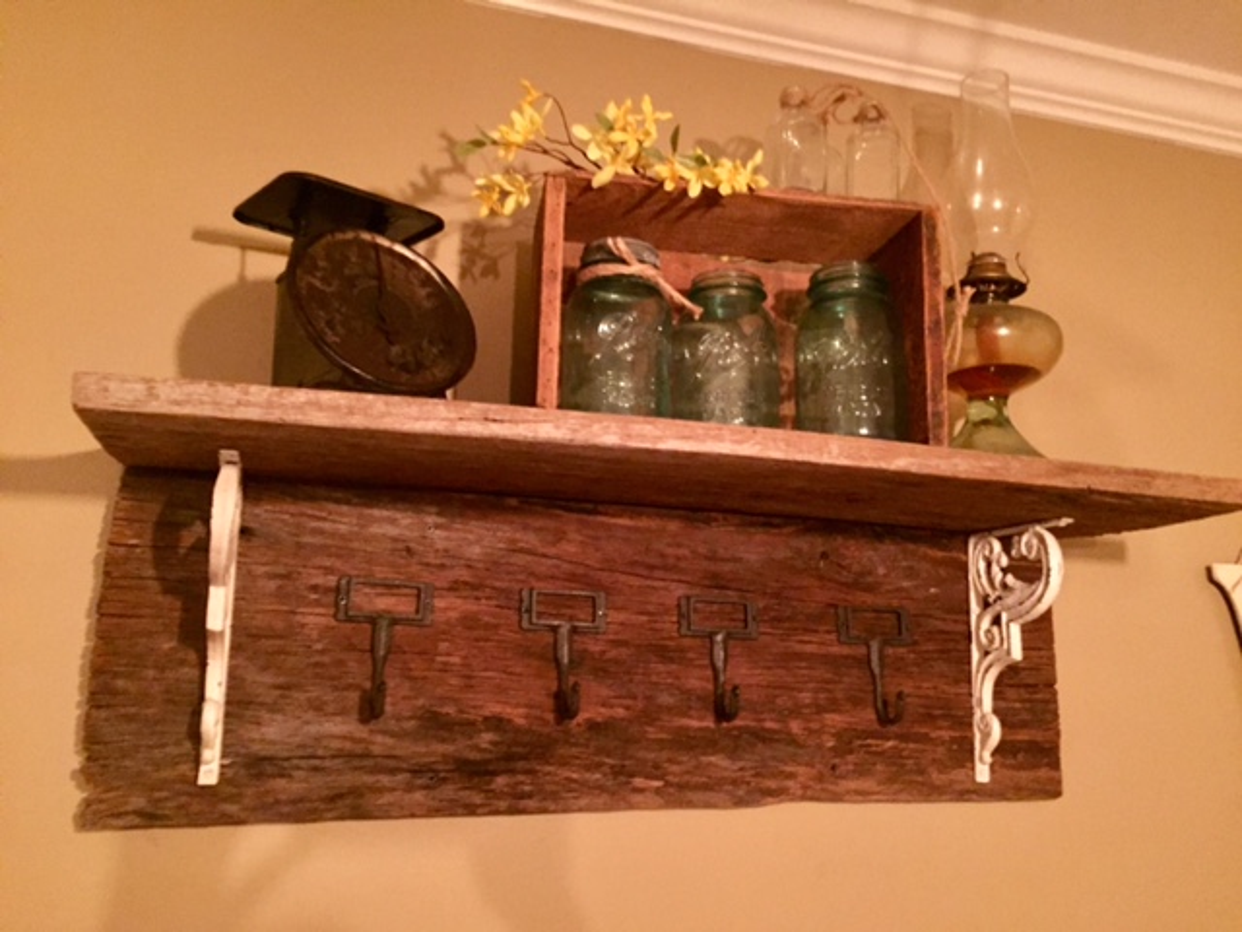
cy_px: 466
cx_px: 621
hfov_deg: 61.7
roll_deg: -0.6
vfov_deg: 48.2
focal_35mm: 29
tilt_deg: +11.6
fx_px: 1041
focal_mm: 4.15
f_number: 2.2
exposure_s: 1/15
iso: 640
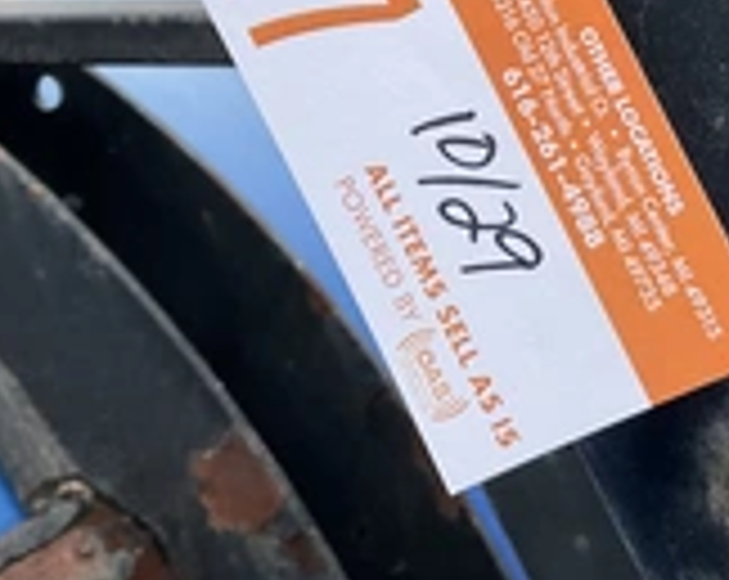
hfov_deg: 27.2
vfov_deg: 20.7
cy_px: -72
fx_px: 1508
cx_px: 414
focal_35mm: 70
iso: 25
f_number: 1.8
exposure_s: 1/529
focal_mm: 3
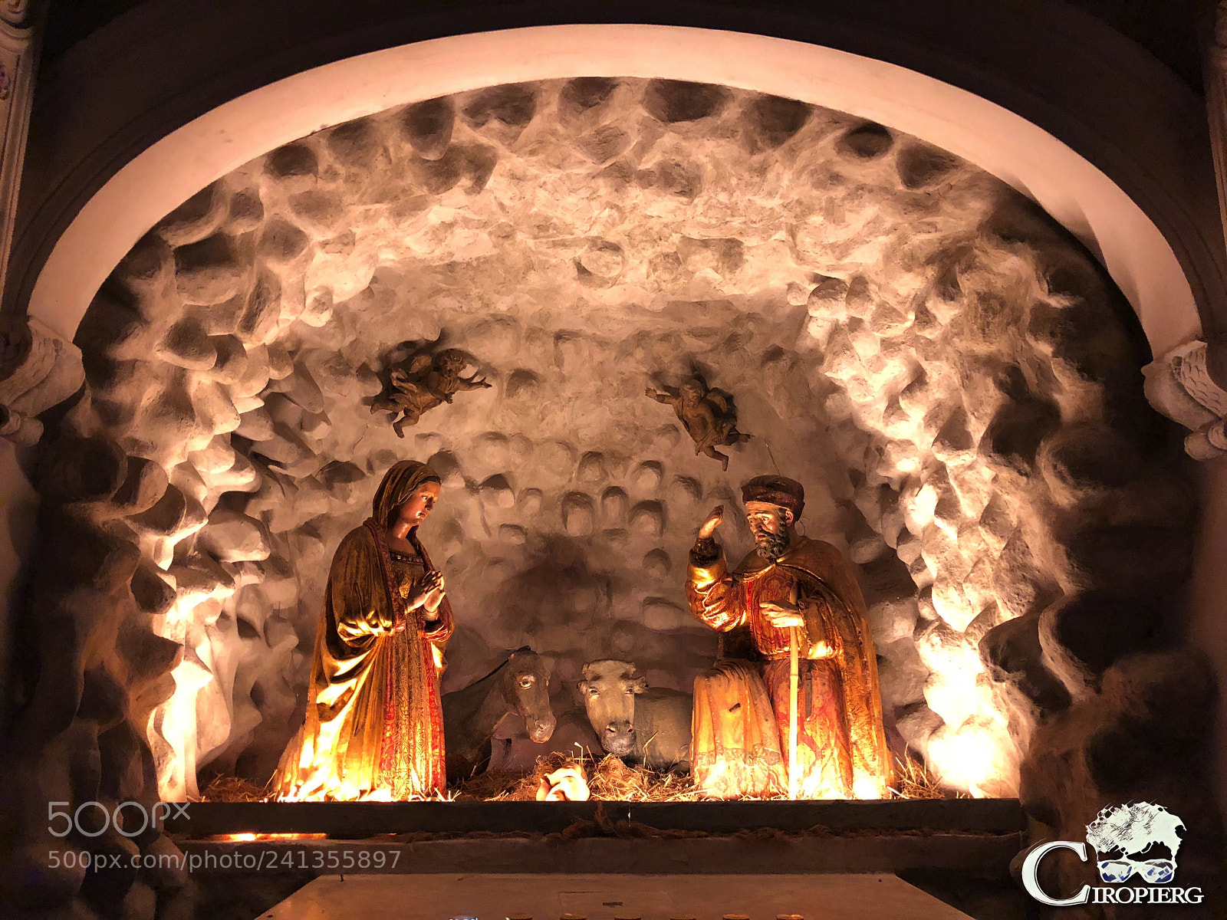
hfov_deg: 63.4
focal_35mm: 28
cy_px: 460
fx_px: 992
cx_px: 614
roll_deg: +0.0
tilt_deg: +12.5
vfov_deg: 49.7
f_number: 1.8
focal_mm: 4
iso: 100
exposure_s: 1/5
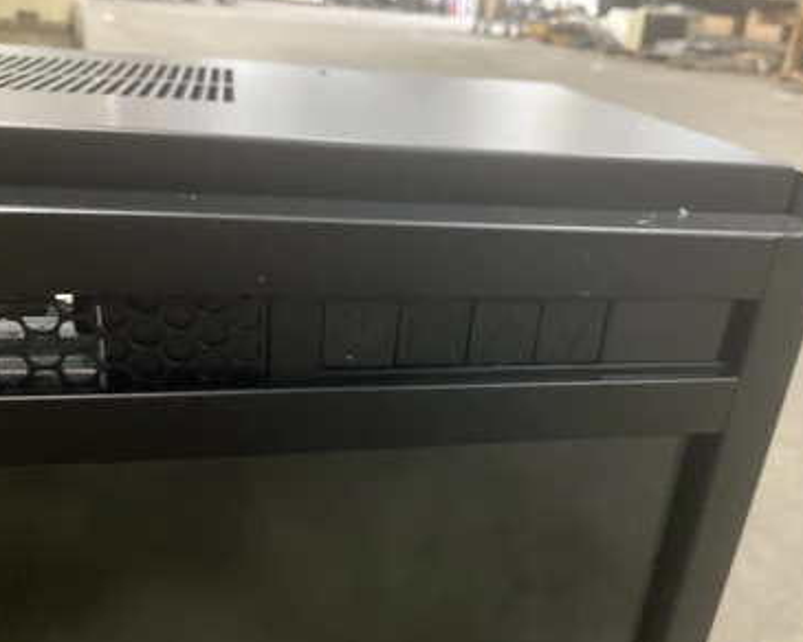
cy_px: 319
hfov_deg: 57.1
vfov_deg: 47.1
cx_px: 431
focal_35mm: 31
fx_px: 737
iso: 500
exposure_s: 1/30
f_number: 1.8
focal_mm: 3
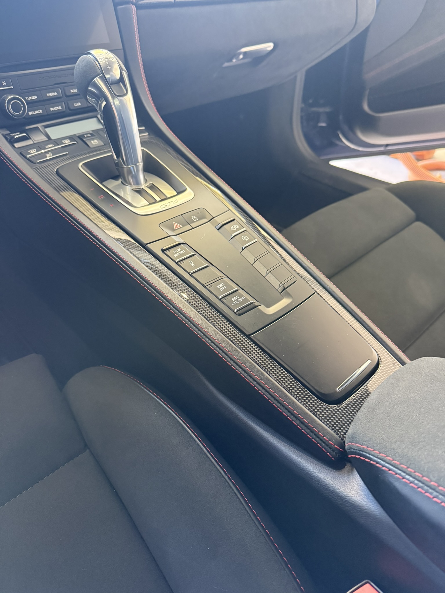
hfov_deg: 56.8
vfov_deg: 71.6
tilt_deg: -36.2
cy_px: 296
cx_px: 222
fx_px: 411
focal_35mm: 24
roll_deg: -1.0
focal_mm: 6.76
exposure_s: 1/60
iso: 800
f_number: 1.78
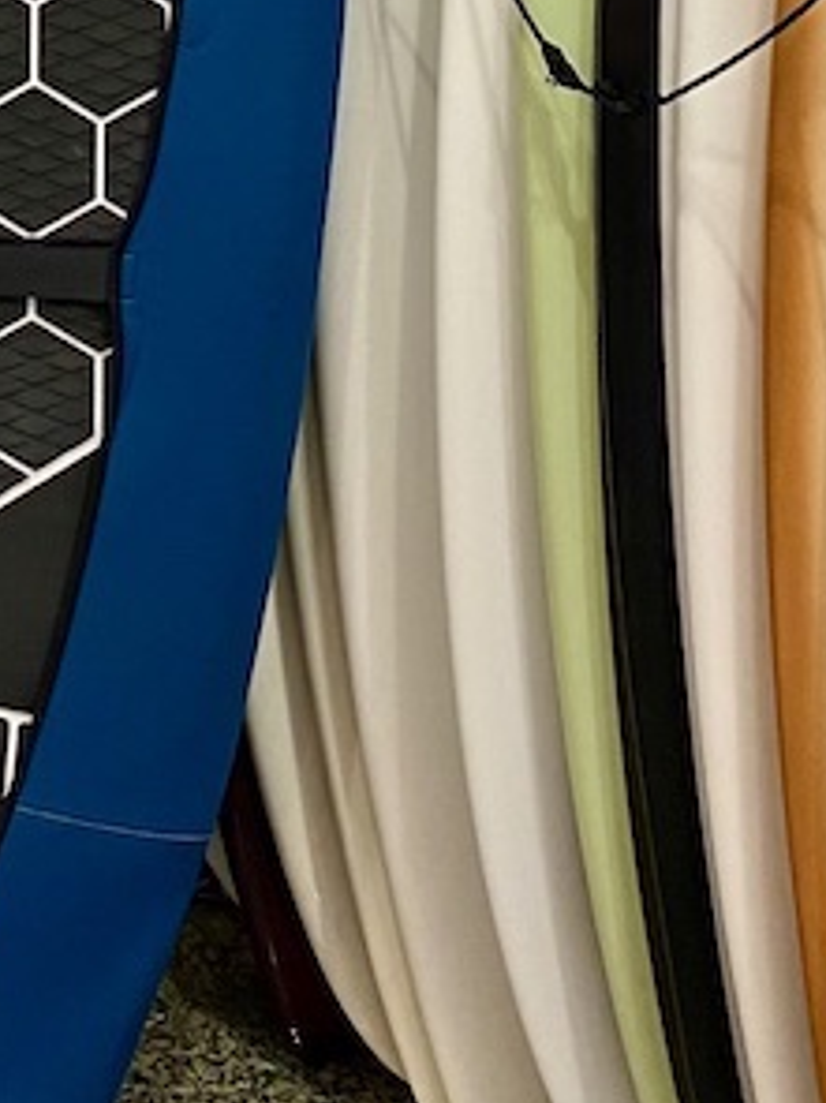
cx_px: -105
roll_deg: -1.0
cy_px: -518
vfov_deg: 18.6
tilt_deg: -3.7
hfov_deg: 15.3
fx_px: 2993
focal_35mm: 94
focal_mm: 4.25
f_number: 1.8
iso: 125
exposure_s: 1/88
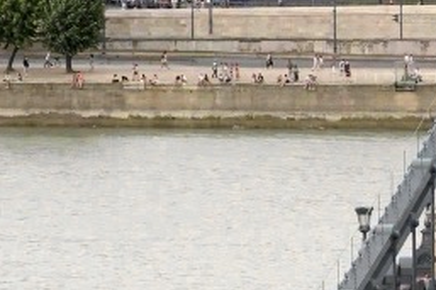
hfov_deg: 6.1
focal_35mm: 327
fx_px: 3958
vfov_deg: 4.2
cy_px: -56
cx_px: 960
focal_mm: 70
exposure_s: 1/80
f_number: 14
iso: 500
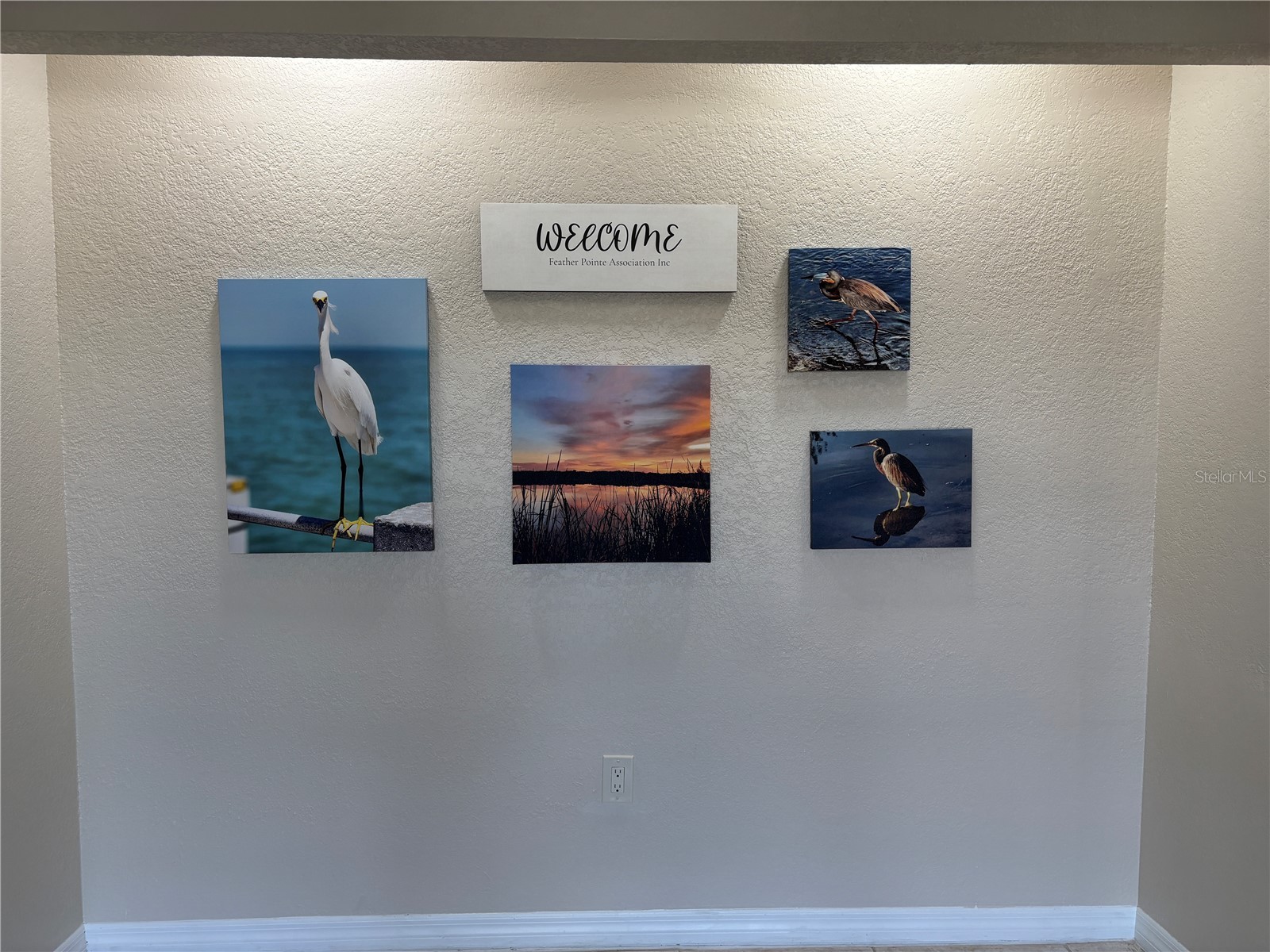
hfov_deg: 67.3
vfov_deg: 53.1
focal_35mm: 26
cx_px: 635
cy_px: 476
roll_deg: +0.0
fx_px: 954
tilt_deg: -3.7
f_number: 1.6
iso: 80
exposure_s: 1/120
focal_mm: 5.96
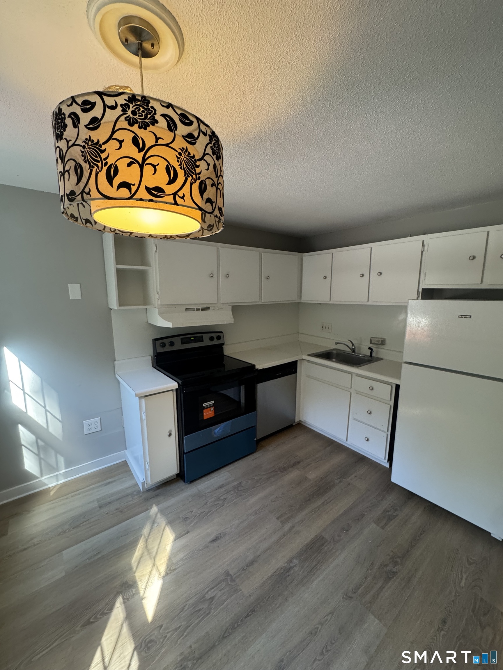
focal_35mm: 14
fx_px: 271
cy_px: 335
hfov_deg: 85.7
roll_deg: +1.3
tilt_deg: -9.8
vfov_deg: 102.1
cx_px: 252
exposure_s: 1/60
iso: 250
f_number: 2.2
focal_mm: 2.22
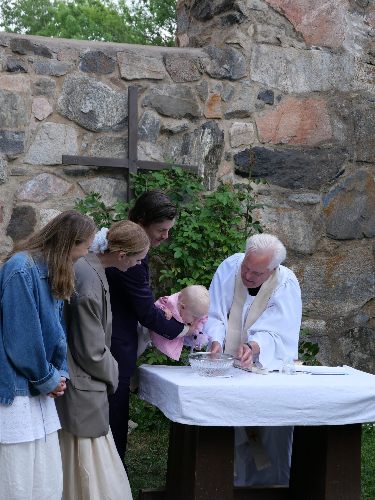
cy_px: 250
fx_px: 1083
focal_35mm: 75
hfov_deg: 19.6
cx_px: 188
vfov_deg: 26.0
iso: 200
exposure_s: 1/160
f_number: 5.6
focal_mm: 34
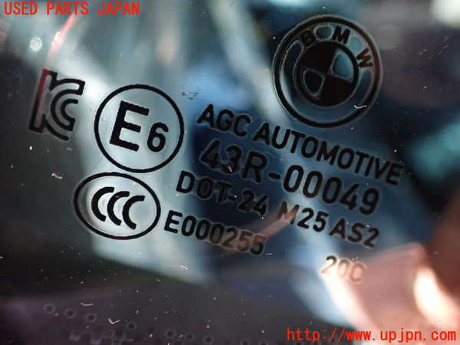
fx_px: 399
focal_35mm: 30
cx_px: 230
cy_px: 172
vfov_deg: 46.8
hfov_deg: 60.0
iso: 800
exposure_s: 1/80
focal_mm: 5.4
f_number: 2.3
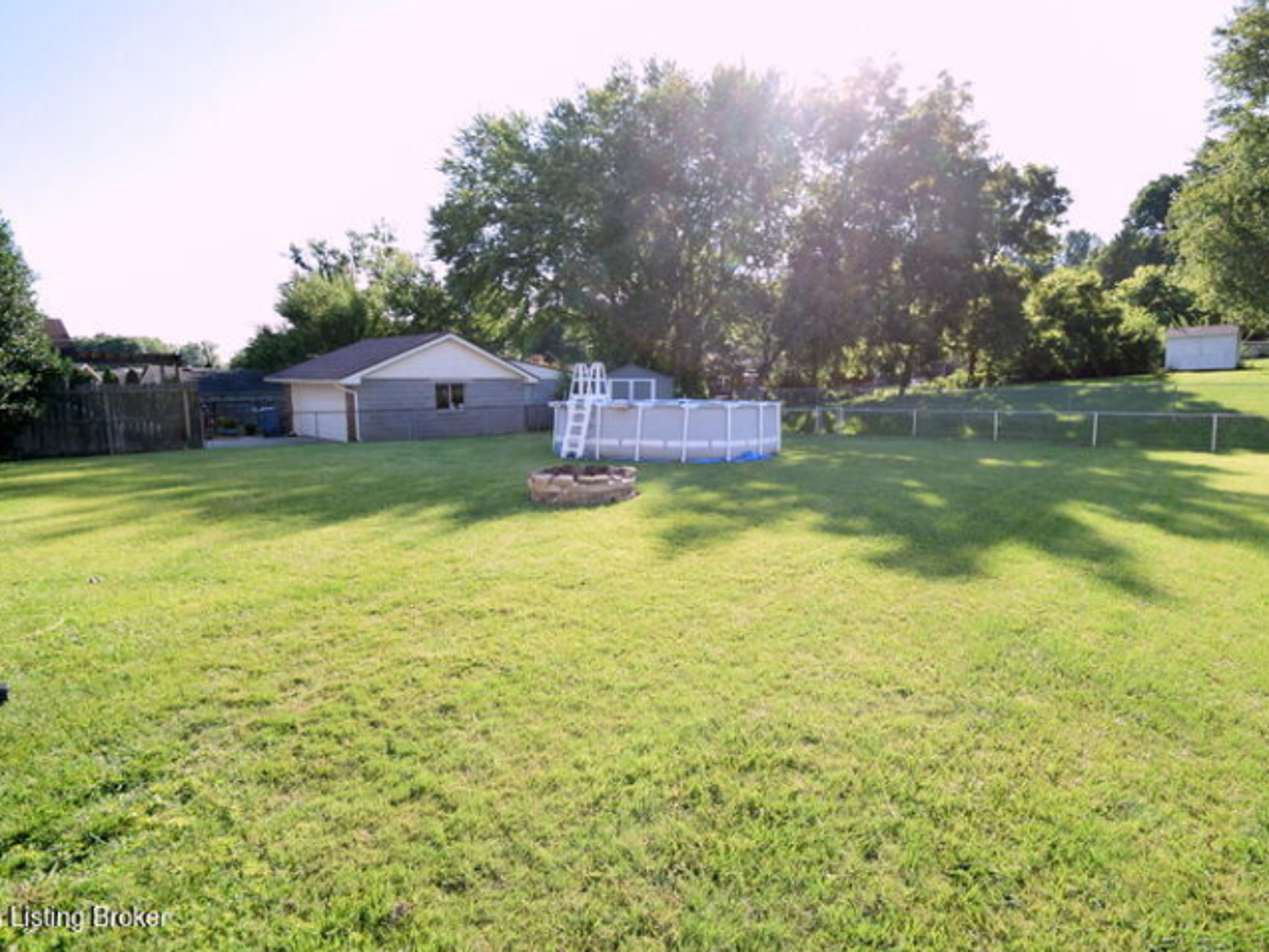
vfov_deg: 74.7
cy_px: 461
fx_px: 623
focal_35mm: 17
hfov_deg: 91.0
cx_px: 661
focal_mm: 10
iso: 220
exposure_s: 1/250
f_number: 8
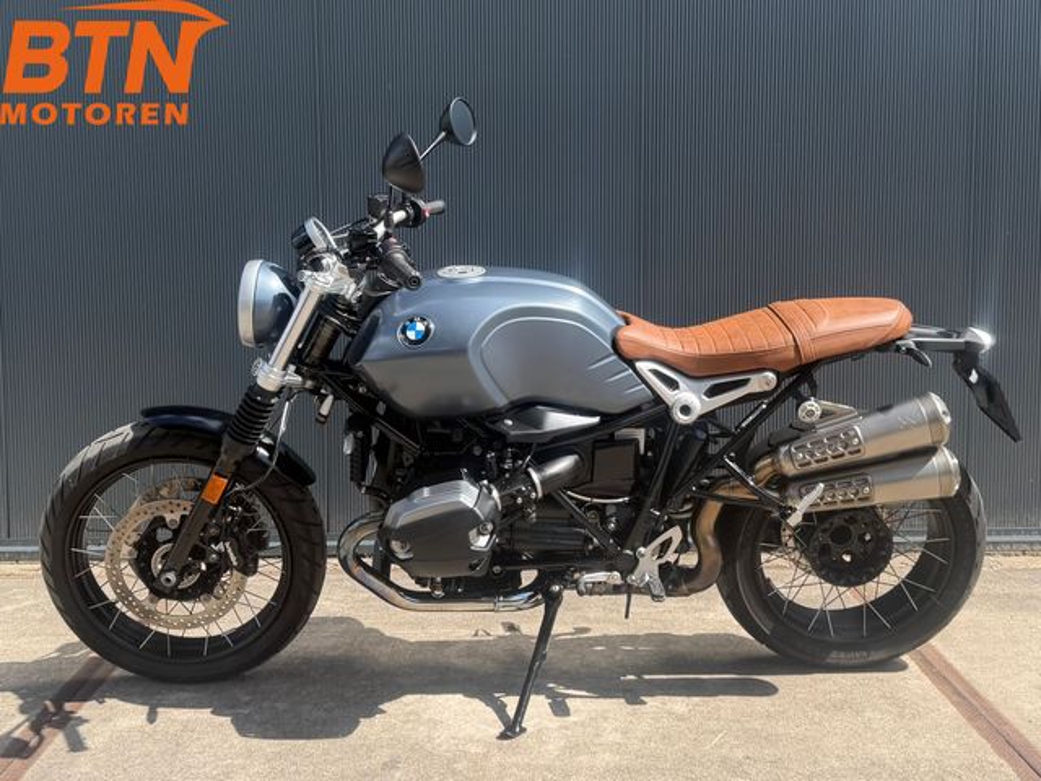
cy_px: 390
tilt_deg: -4.5
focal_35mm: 24
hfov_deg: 71.6
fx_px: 722
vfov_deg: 56.8
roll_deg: +0.9
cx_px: 520
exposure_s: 1/2053
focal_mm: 6.76
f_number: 1.78
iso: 80
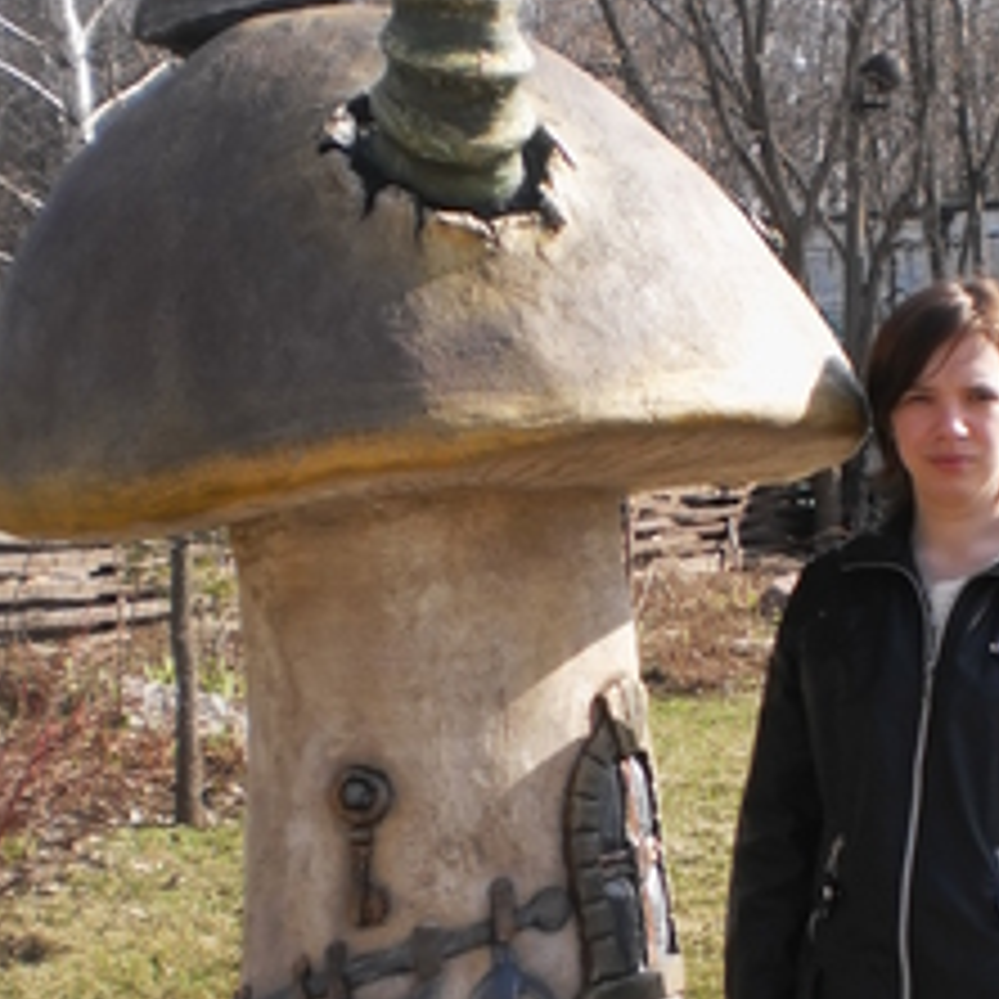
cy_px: 706
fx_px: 2579
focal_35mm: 79
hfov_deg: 21.8
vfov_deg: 21.8
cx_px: 650
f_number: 3.1
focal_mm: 6.3
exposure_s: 1/500
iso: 100
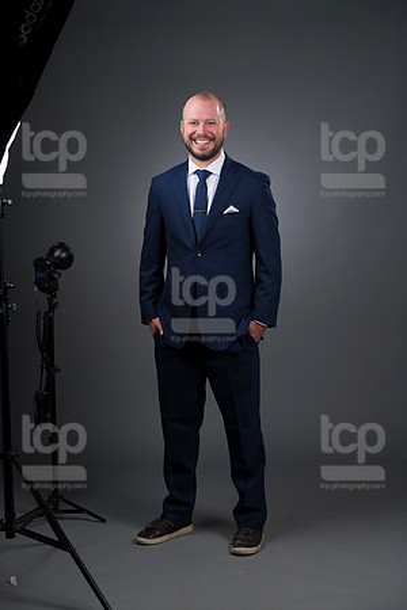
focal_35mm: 80
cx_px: 204
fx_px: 1357
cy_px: 305
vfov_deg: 25.4
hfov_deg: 17.1
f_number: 5.6
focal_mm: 80
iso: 160
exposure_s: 1/250
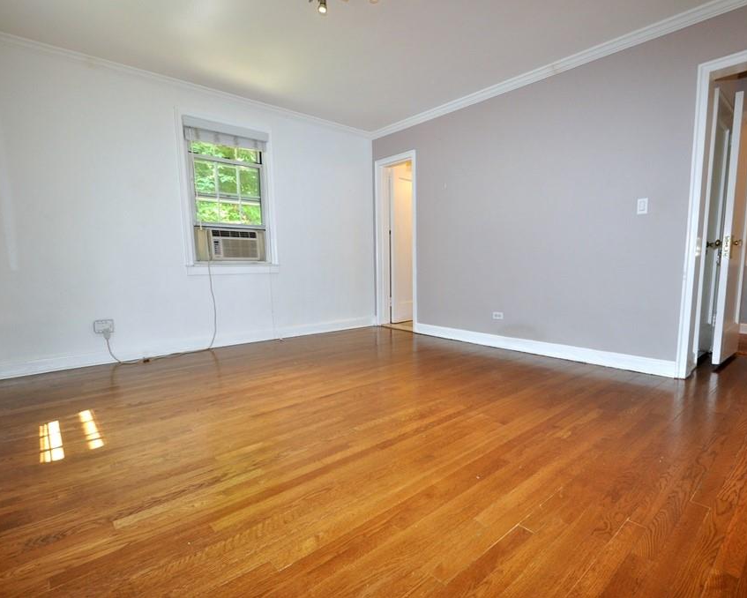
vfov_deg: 77.0
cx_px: 406
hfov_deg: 89.4
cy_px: 299
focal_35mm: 17
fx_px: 376
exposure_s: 1/60
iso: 800
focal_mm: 10
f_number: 4
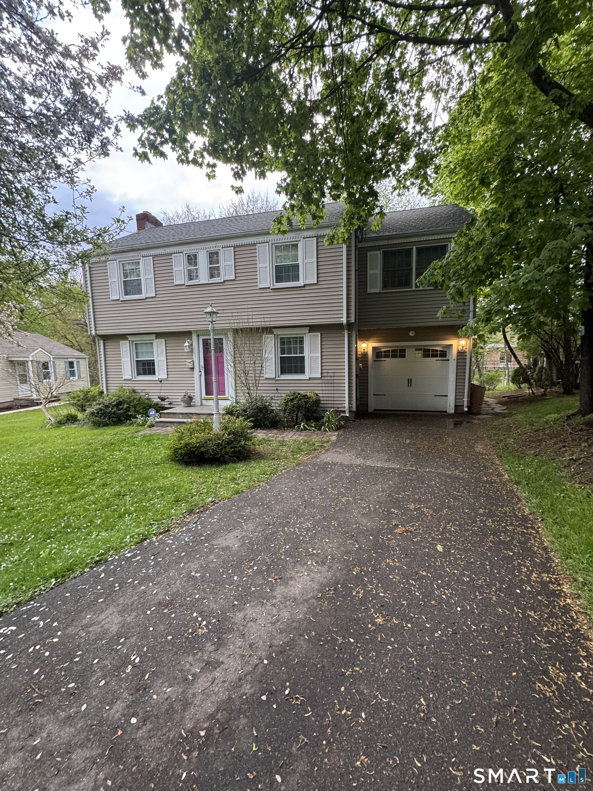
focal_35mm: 14
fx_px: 320
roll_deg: +2.7
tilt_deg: -4.7
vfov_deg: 102.1
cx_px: 296
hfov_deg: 85.7
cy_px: 396
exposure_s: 1/99
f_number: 2.2
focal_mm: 2.22
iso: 250
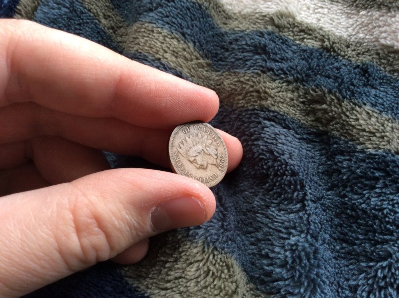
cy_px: 149
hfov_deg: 56.9
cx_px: 200
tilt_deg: -69.2
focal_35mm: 32
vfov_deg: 44.1
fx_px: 368
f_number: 2.4
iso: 50
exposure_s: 1/24
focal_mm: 3.3
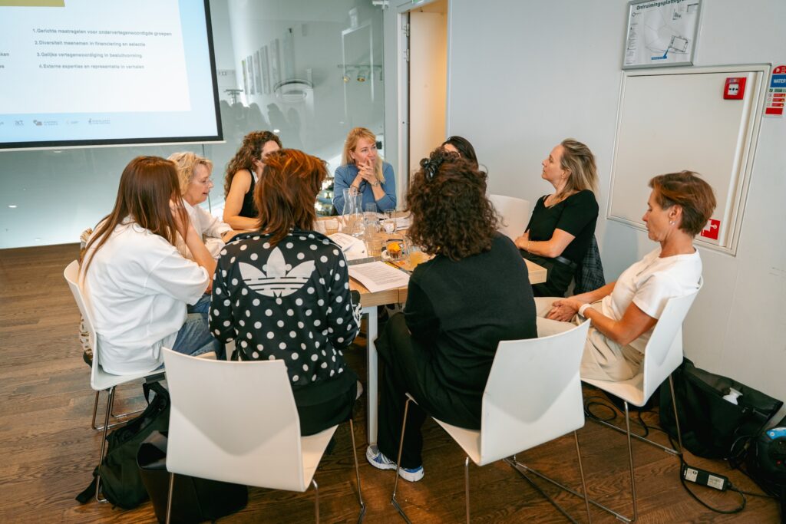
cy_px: 262
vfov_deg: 53.1
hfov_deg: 73.7
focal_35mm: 24
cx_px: 393
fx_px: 524
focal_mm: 24
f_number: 2.8
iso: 1000
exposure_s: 1/320
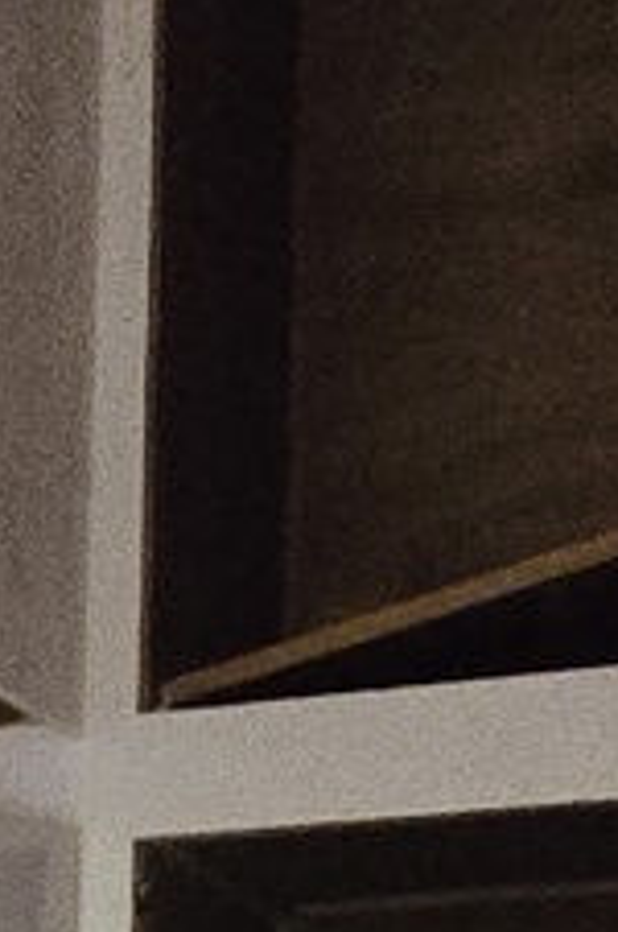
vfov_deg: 15.1
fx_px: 2970
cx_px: -1207
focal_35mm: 115
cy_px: 1740
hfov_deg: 9.5
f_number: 2.2
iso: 1600
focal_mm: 2.2
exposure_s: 1/60
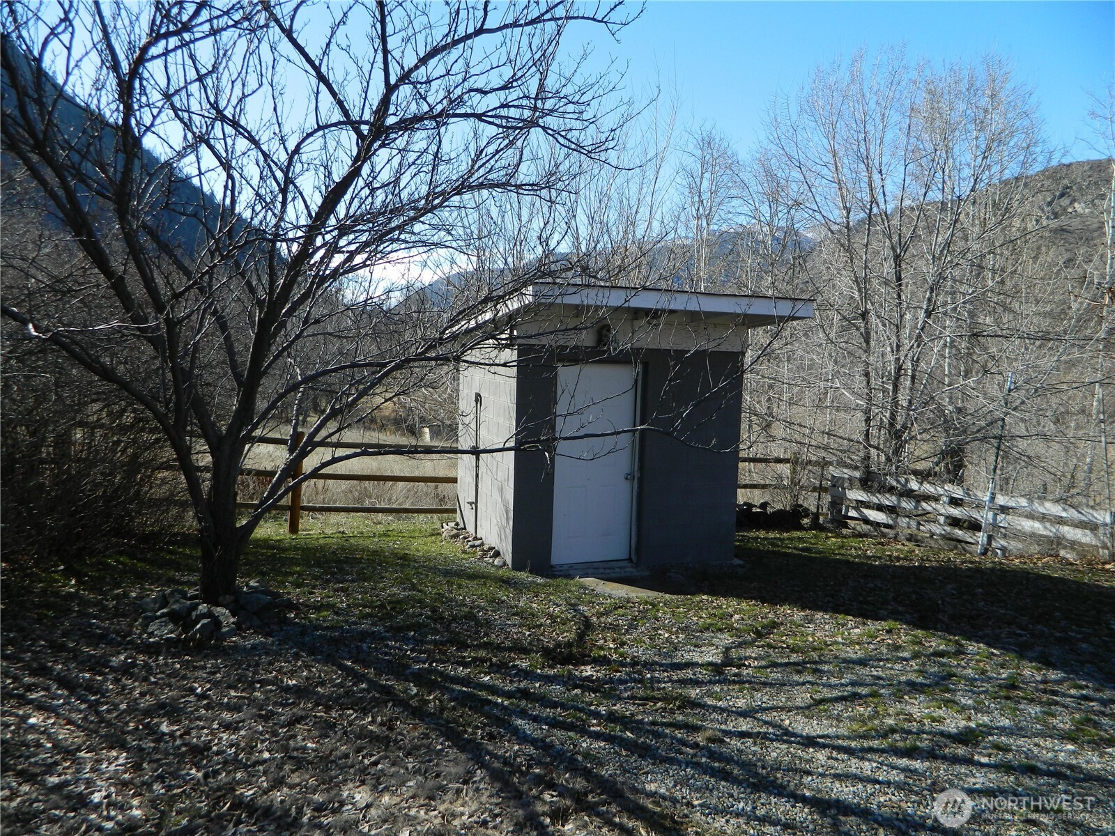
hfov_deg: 69.4
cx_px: 558
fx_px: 805
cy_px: 418
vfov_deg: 54.9
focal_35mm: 25
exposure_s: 1/800
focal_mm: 4.5
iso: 80
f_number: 3.1
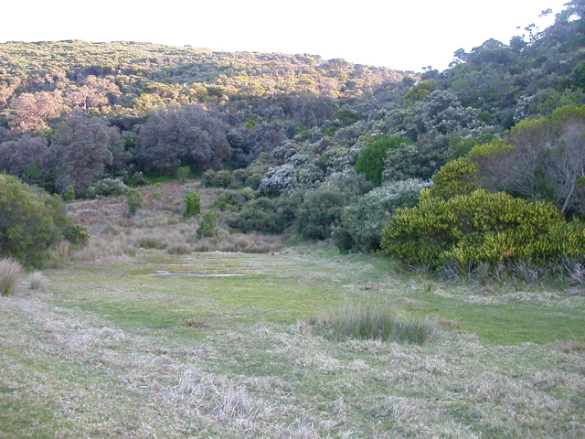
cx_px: 292
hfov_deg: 50.1
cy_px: 220
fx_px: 625
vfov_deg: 38.7
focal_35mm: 37
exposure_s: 1/111
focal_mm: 5.6
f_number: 2.7
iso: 100
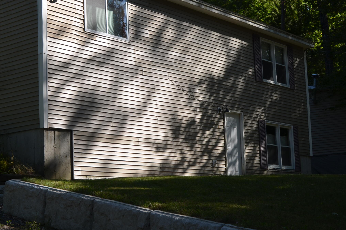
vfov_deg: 19.2
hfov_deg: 28.4
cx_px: 130
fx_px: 682
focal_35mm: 71
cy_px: 118
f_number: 7.1
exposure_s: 1/200
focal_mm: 32
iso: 100
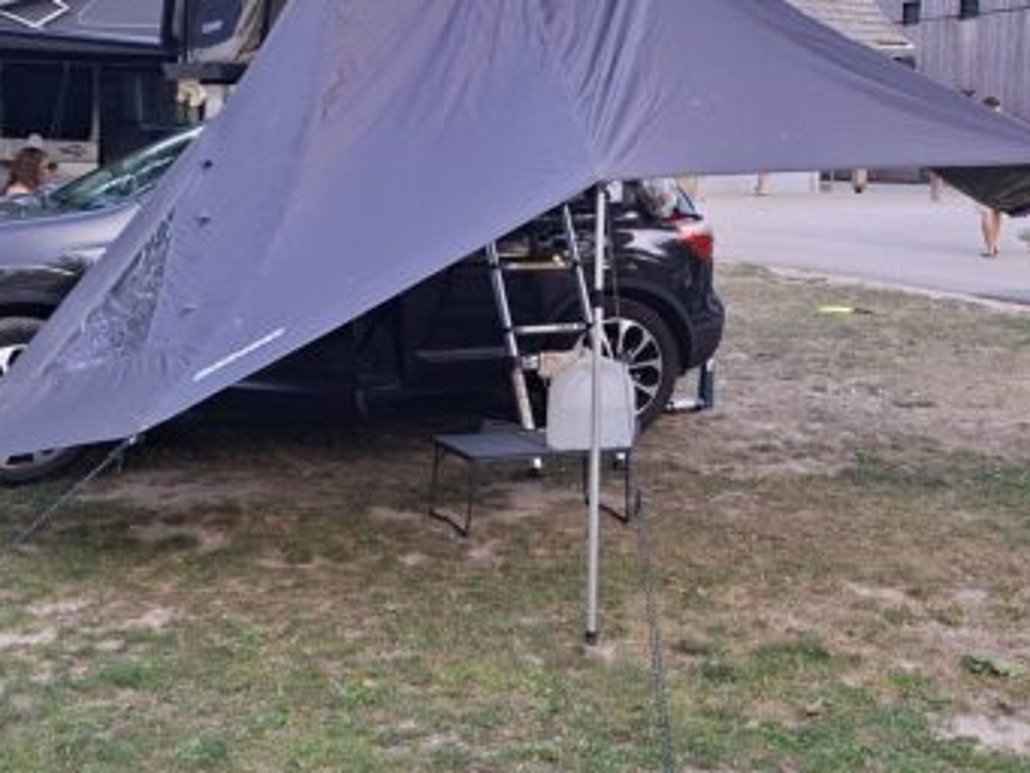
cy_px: 278
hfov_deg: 35.3
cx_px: 661
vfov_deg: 26.9
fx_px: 1607
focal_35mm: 54
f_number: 1.8
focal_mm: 5.54
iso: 50
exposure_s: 1/147
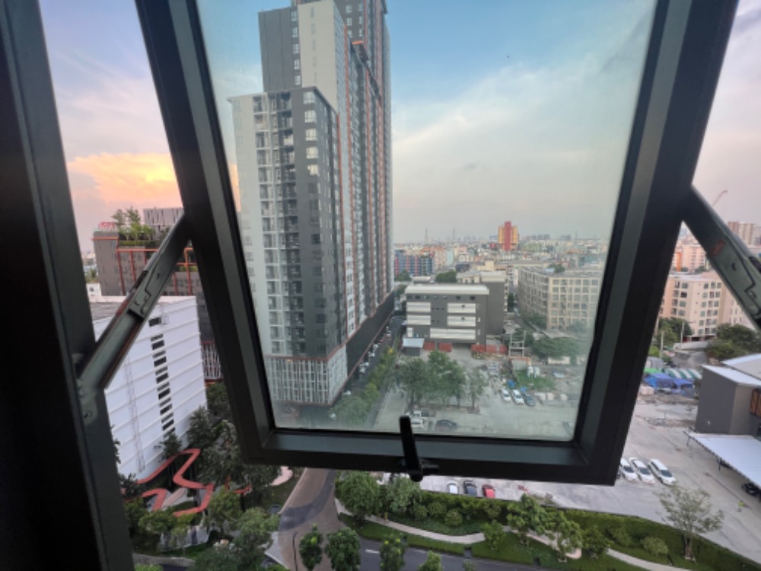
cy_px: 286
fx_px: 286
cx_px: 380
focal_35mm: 13
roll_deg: +1.6
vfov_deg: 89.9
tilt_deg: -8.2
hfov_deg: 106.2
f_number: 1.8
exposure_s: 1/122
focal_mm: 1.57
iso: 50
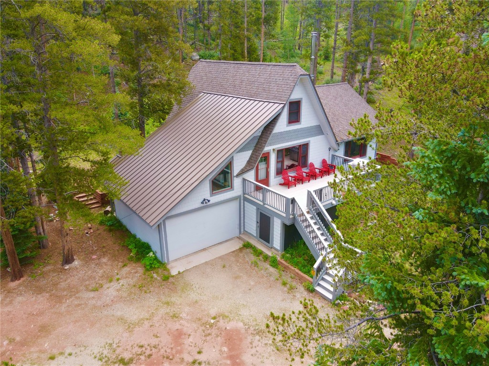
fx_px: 339
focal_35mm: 24
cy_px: 183
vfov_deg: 56.8
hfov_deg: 71.6
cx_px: 244
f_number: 2.8
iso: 100
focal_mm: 4.5
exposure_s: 1/120
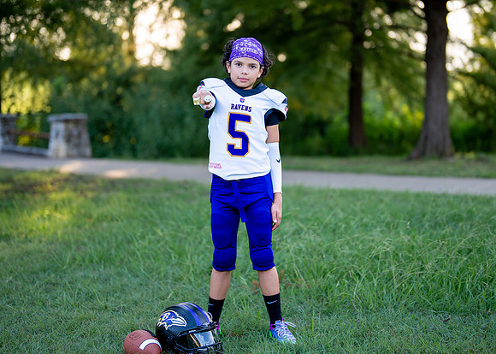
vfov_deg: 22.3
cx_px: 257
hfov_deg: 30.9
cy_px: 147
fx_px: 896
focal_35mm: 64
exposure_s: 1/800
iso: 100
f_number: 1.2
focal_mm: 50
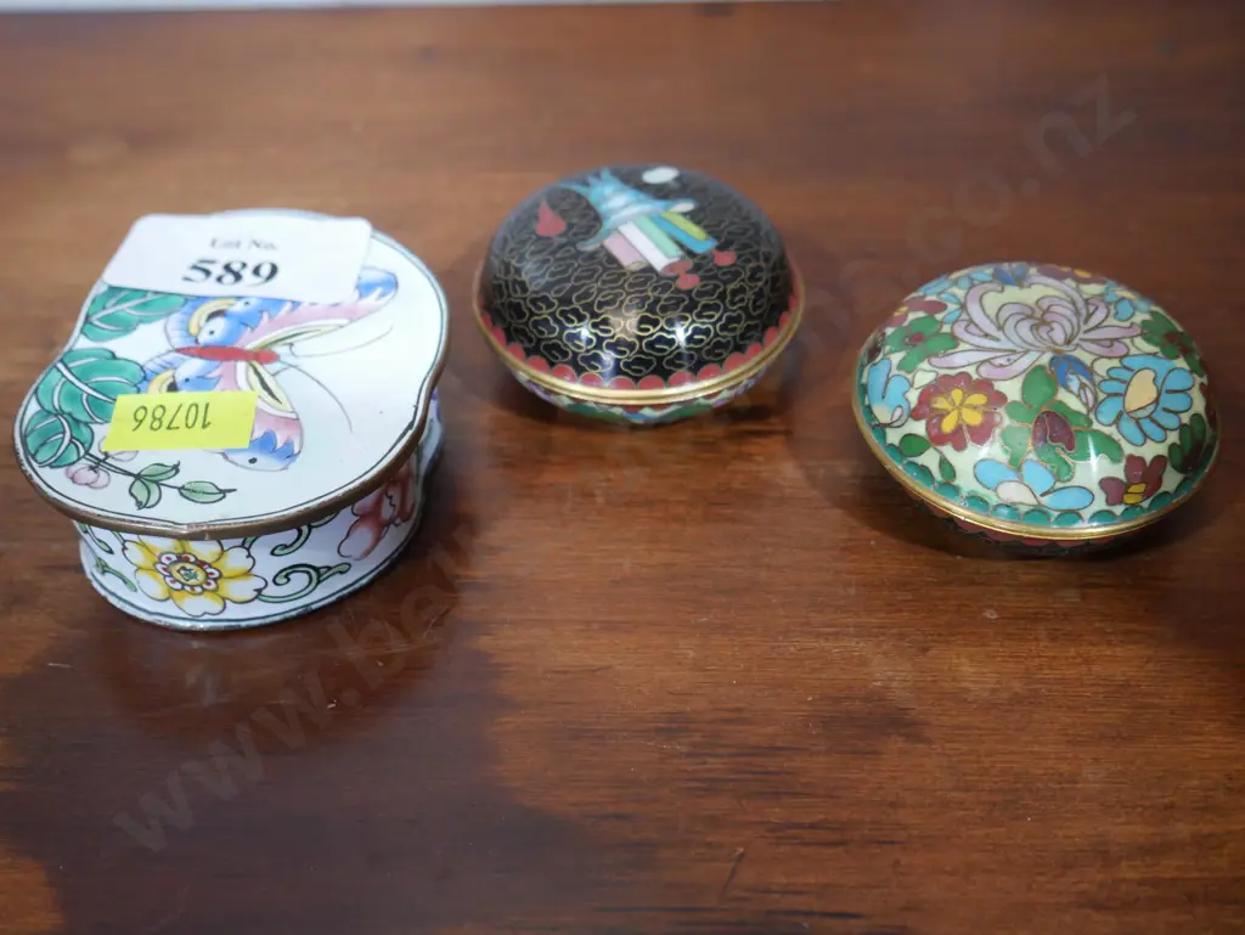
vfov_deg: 36.0
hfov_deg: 46.8
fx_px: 1439
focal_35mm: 40
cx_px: 622
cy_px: 468
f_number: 4.5
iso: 800
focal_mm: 20
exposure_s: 1/60
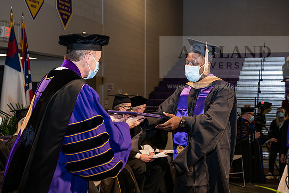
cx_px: 144
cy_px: 96
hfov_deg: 32.4
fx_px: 498
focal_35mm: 62
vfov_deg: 21.9
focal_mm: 62
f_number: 6.3
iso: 1600
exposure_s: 1/200
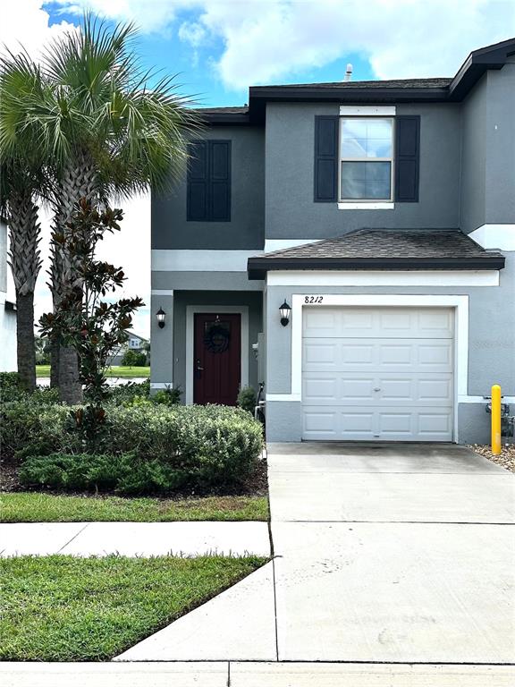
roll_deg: -1.9
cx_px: 258
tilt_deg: +1.3
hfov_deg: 30.3
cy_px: 344
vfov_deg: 39.7
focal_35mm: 48
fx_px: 952
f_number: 1.78
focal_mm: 6.86
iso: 64
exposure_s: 1/2358
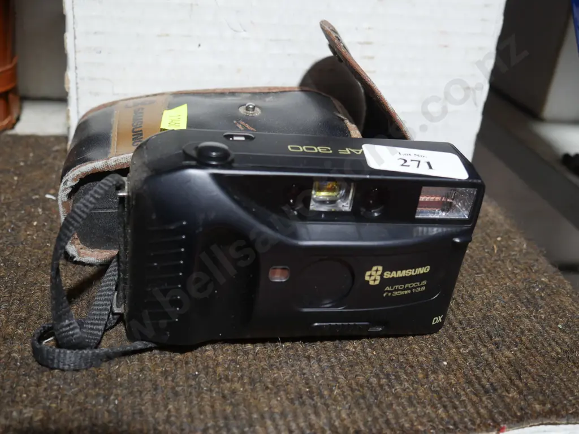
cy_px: 217
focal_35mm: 44
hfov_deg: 42.9
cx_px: 290
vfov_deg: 32.9
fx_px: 736
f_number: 4.7
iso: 800
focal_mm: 22
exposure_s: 1/60
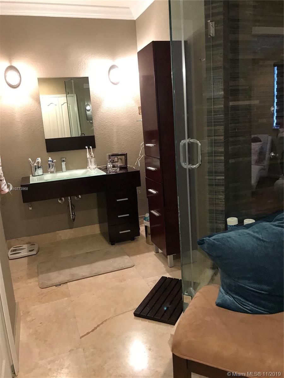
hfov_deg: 49.7
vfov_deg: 63.4
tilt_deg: -11.0
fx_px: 306
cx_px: 142
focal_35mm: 28
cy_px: 189
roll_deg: +4.0
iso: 100
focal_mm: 3.99
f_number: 1.8
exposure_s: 1/11
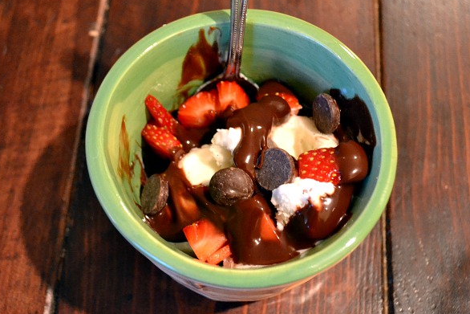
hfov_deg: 45.4
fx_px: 561
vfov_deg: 31.2
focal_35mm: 43
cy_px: 155
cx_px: 234
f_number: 4.5
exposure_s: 1/15
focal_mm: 28
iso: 3200
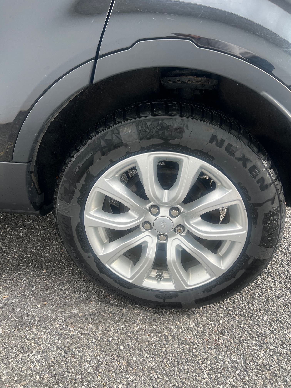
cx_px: 146
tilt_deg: -28.8
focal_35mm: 26
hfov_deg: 53.1
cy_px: 194
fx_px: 291
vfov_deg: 67.3
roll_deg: +0.0
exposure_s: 1/272
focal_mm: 5.7
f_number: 1.5
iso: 40
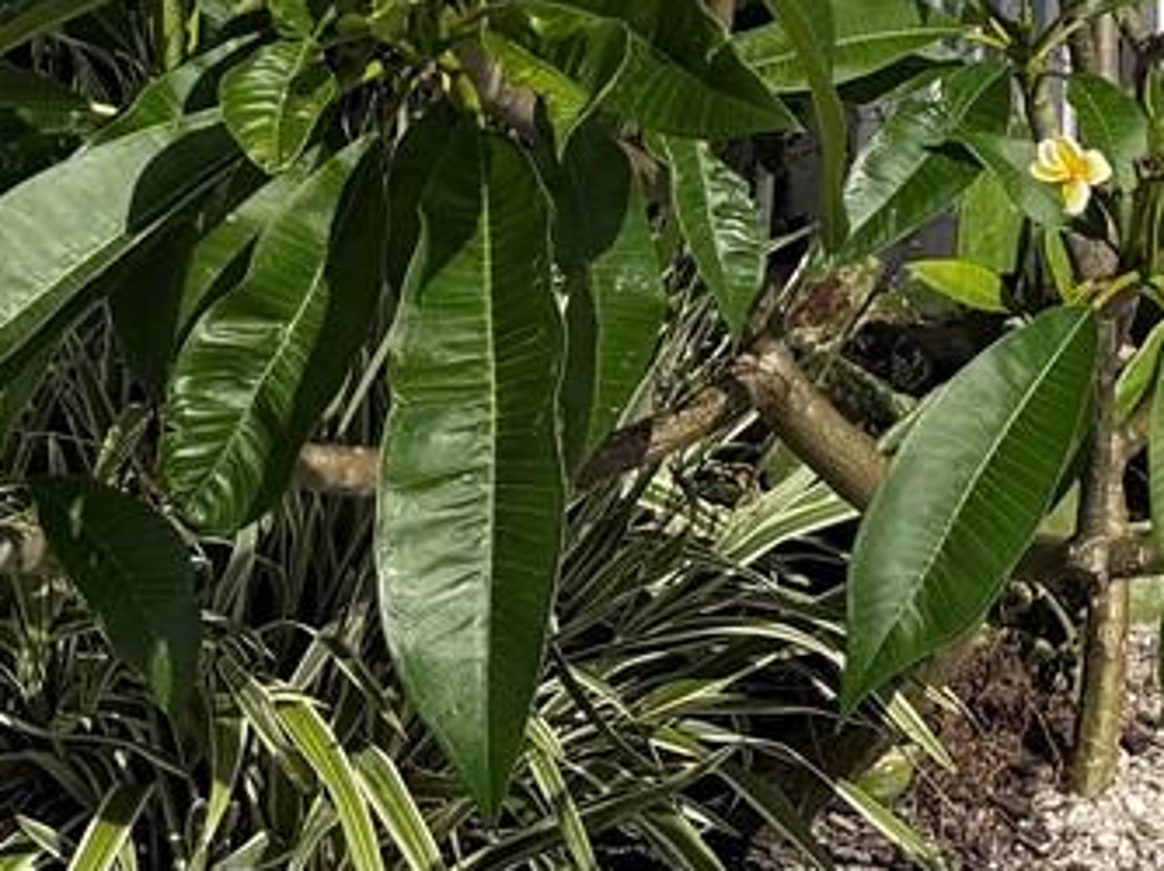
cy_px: -763
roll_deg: +0.7
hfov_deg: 15.2
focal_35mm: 115
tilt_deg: +0.6
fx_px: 3864
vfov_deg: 11.8
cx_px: 1983
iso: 80
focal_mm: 6.76
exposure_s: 1/6711
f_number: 1.78
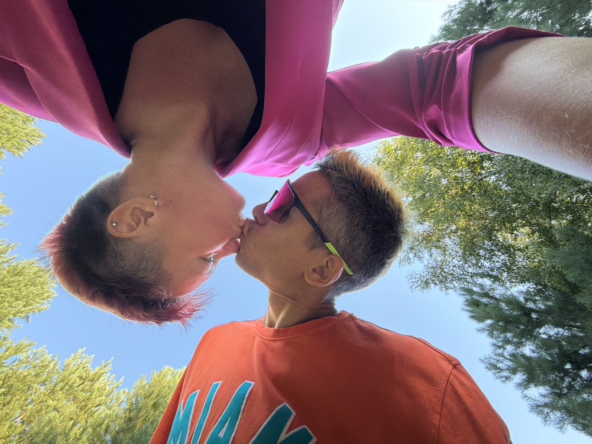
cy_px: 222
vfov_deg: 85.7
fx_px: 239
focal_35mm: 14
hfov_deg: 102.1
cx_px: 296
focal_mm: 2.22
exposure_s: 1/121
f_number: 2.2
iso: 80
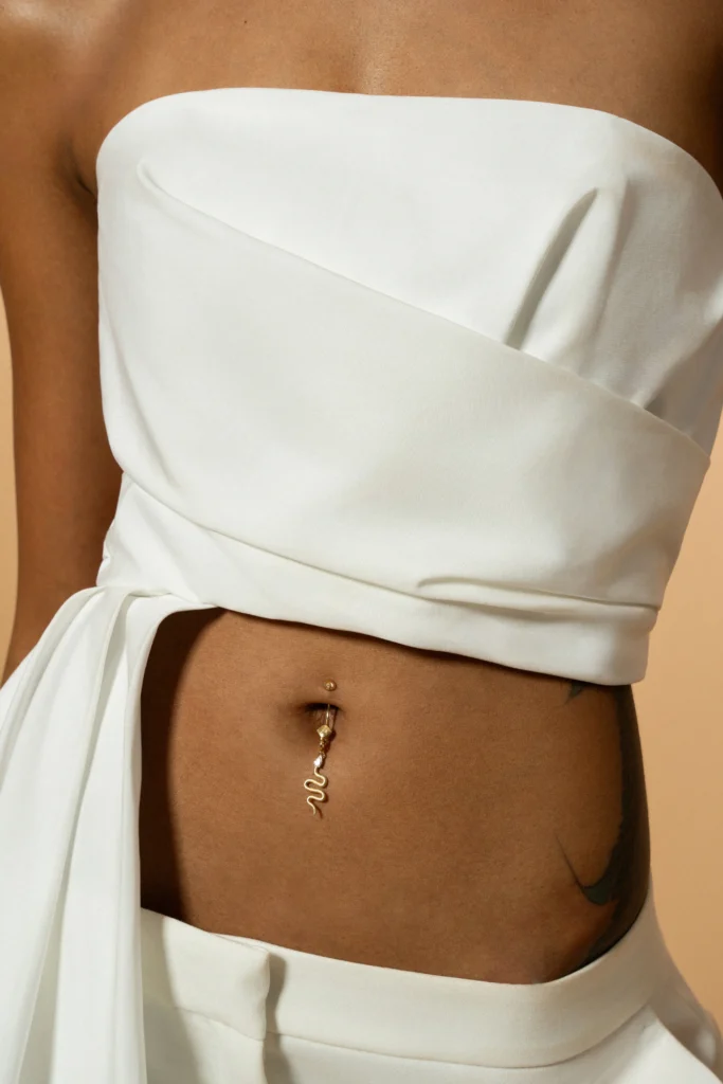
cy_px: 542
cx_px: 362
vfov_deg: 28.8
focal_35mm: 70
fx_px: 2108
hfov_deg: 19.5
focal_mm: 70
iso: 100
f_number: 10
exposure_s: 1/160
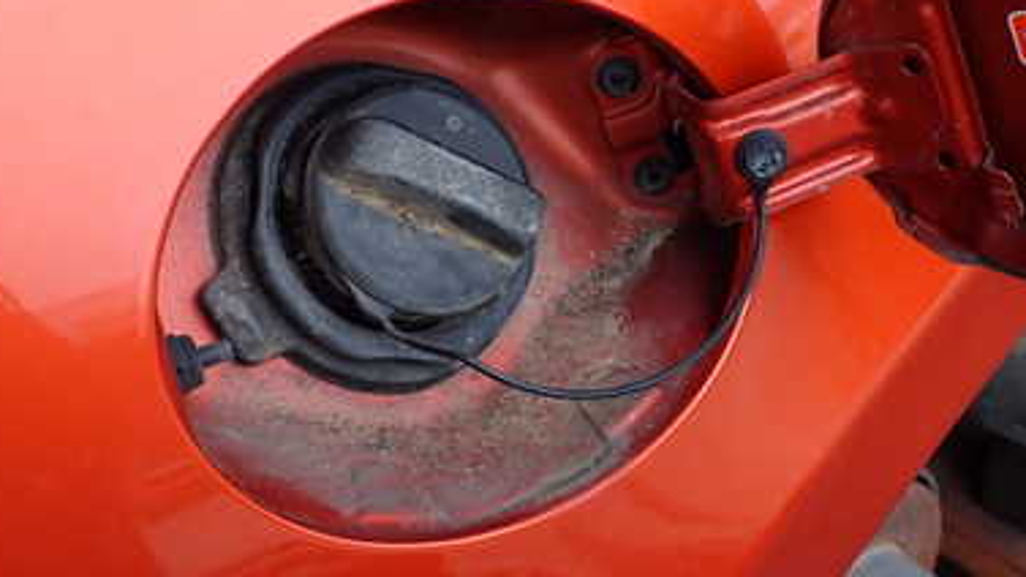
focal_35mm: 52
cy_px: 166
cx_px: 776
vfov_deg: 22.9
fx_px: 1415
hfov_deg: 38.8
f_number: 3.2
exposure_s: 1/200
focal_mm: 5.4
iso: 100
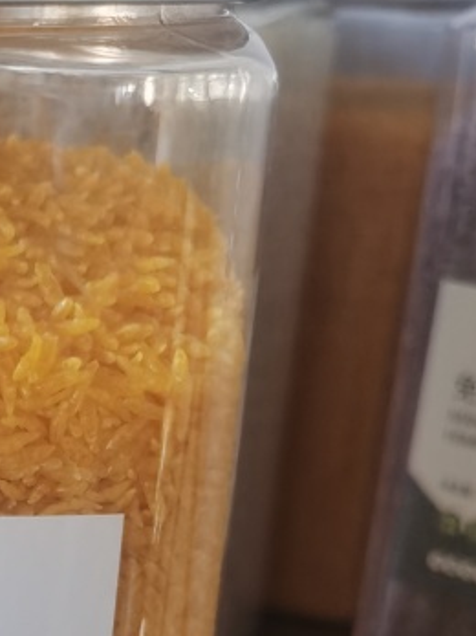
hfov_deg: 16.6
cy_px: 723
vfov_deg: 22.1
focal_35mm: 83
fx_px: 1523
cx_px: -176
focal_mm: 5.58
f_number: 1.8
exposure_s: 1/50
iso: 200
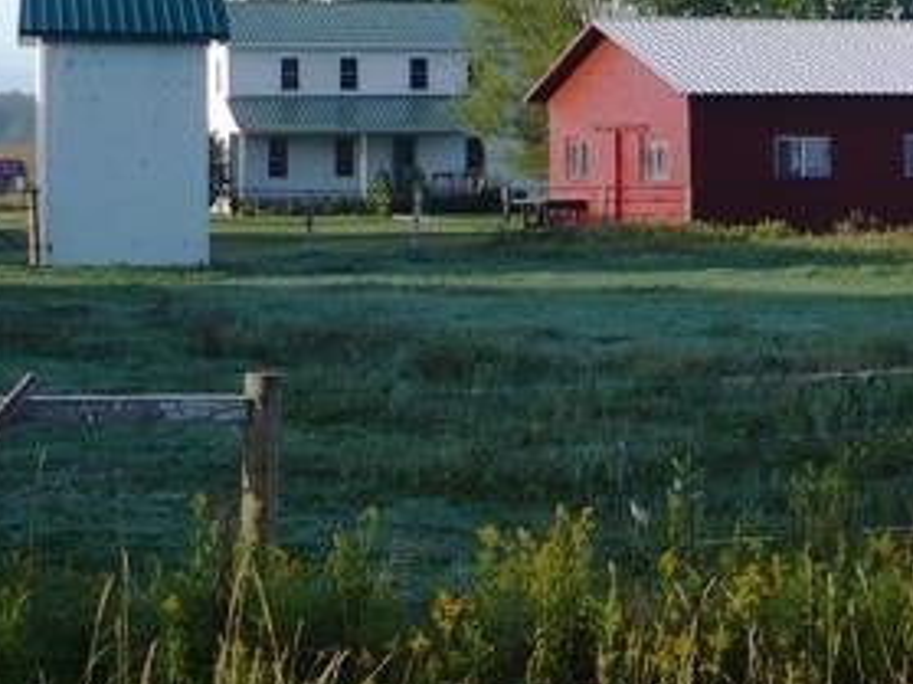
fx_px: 2241
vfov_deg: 17.2
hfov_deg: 22.0
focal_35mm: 85
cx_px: 969
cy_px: 128
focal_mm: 6.1
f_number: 2.8
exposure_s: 1/500
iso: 100
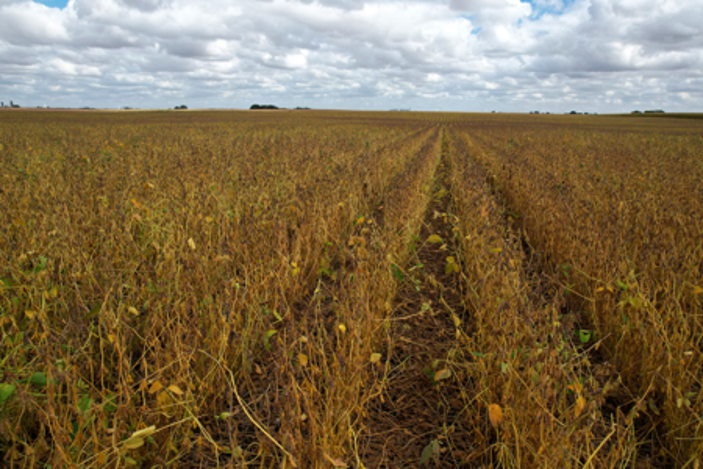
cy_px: 234
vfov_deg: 57.2
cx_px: 352
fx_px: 430
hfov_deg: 78.6
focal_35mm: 22
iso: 100
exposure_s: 1/1500
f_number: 2.8
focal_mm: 8.38
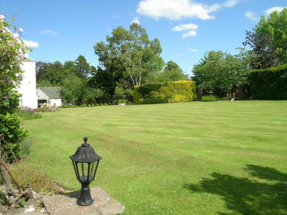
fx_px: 232
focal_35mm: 28
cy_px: 108
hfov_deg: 63.5
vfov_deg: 49.7
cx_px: 144
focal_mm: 5.8
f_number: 6.3
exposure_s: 1/208
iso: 50
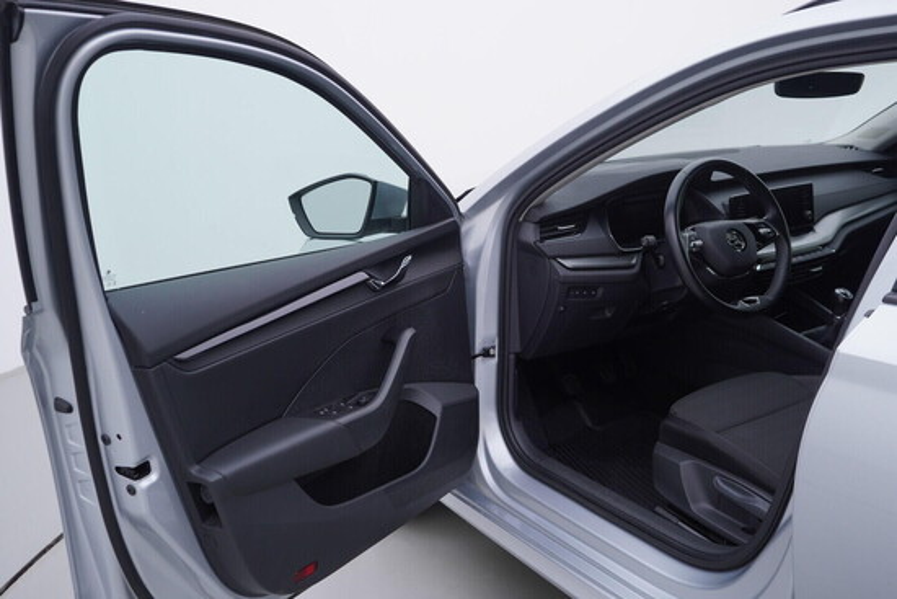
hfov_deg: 53.1
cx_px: 448
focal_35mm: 36
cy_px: 300
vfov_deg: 36.9
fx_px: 897
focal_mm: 24
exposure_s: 1/60
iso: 125
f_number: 4
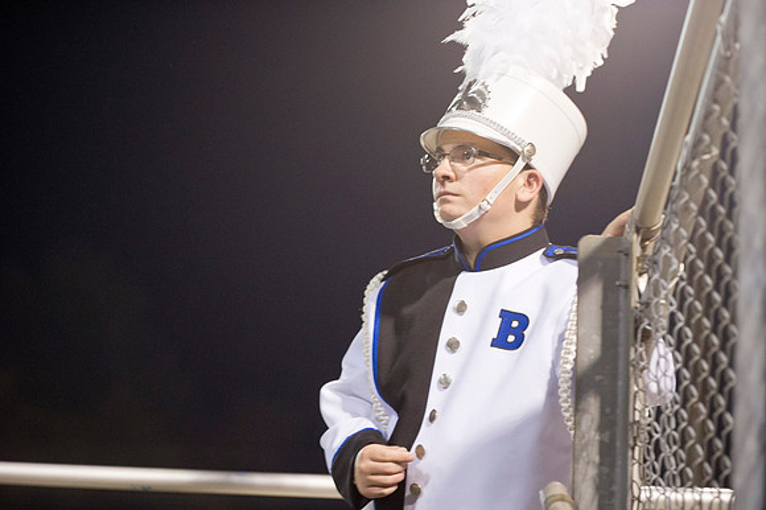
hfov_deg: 12.5
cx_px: 383
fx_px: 3509
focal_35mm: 165
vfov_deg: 8.3
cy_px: 255
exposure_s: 1/125
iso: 4000
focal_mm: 165
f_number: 4
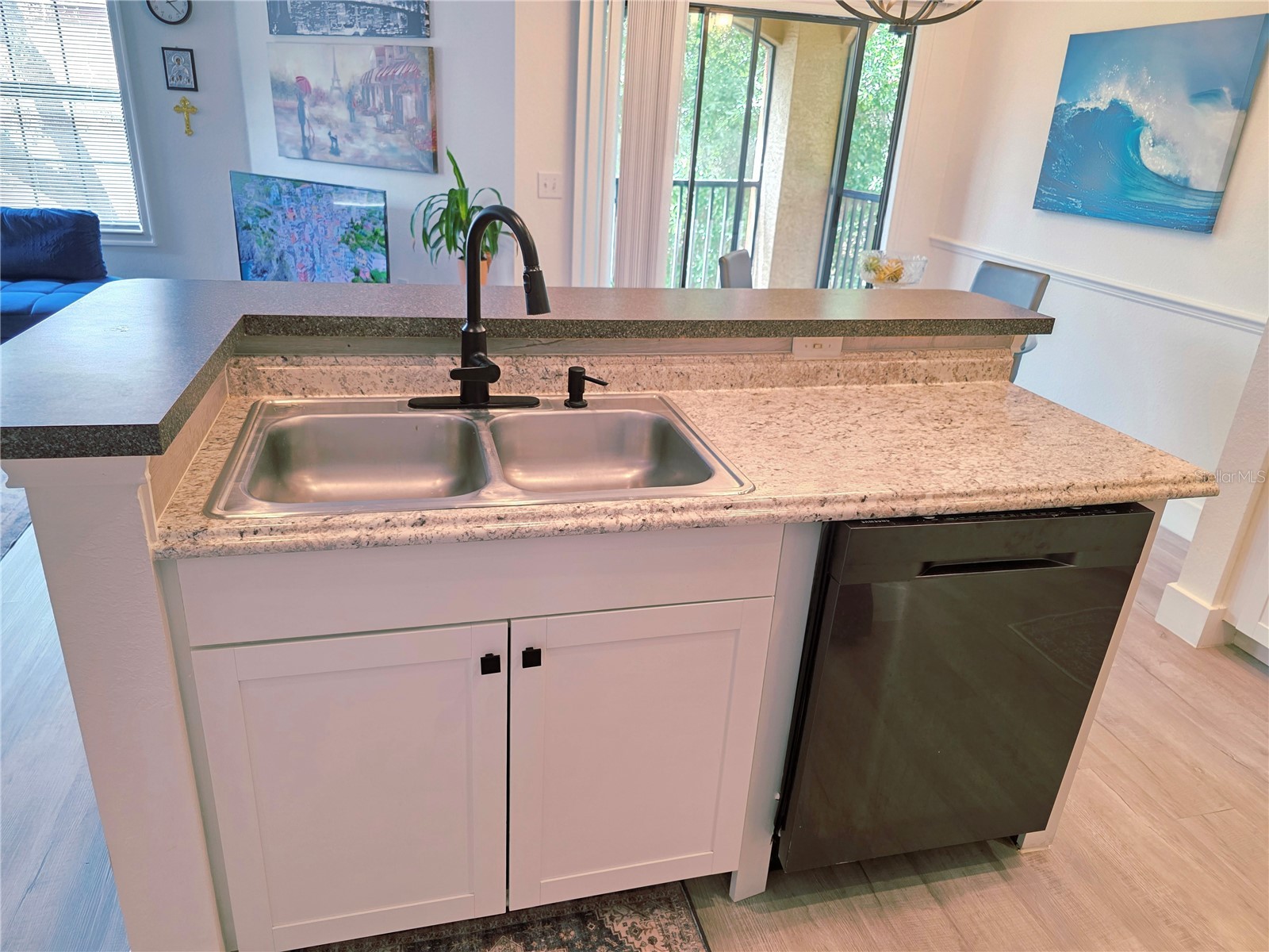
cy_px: 476
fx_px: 843
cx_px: 634
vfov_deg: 58.9
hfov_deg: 73.9
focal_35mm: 23
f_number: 1.7
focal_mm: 6.3
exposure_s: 1/120
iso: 400
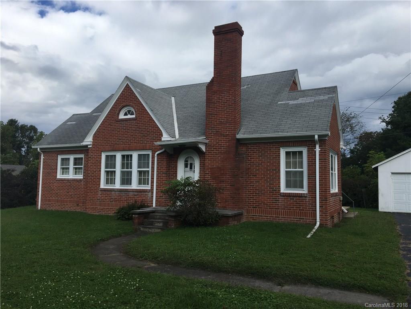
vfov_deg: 48.2
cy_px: 154
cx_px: 206
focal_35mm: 29
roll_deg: -1.2
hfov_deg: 61.7
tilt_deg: +5.3
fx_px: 344
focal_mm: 4.15
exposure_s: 1/1399
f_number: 2.2
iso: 25
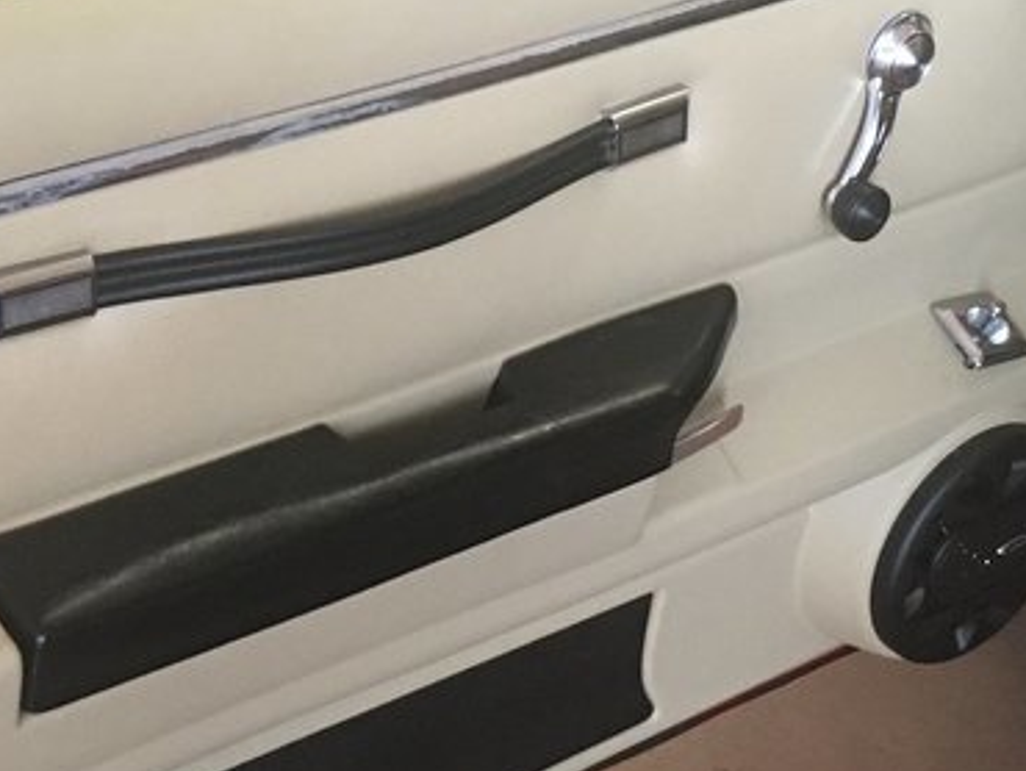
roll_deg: -2.1
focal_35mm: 94
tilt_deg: -24.2
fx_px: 2788
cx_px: 435
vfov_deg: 15.6
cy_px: 105
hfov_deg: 20.8
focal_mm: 4.15
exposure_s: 1/30
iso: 160
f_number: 2.2
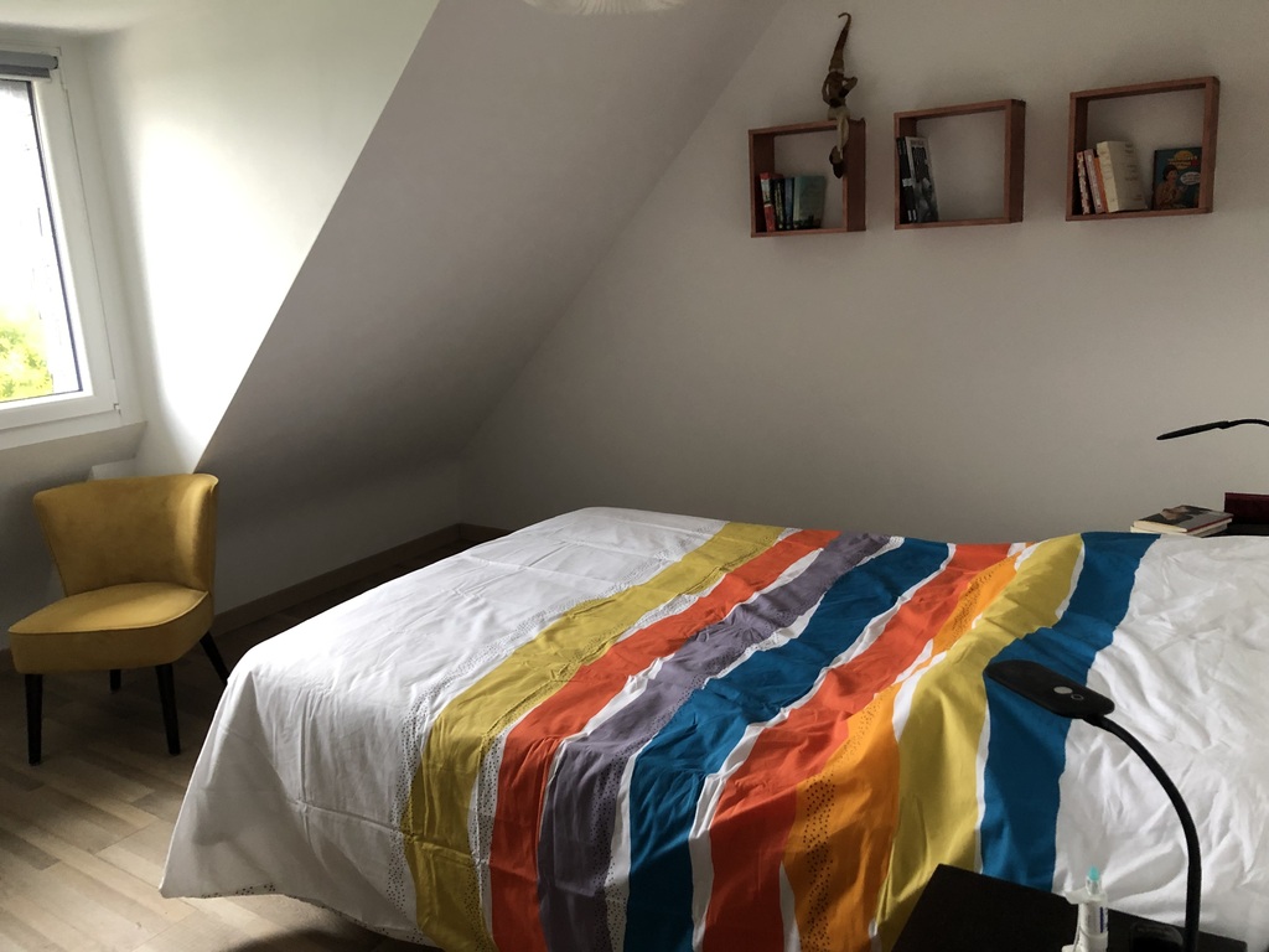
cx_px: 634
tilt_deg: -11.8
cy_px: 476
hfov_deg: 63.4
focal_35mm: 28
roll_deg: +3.3
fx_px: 1026
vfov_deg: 49.7
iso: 80
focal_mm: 3.99
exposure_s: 1/15
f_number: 1.8
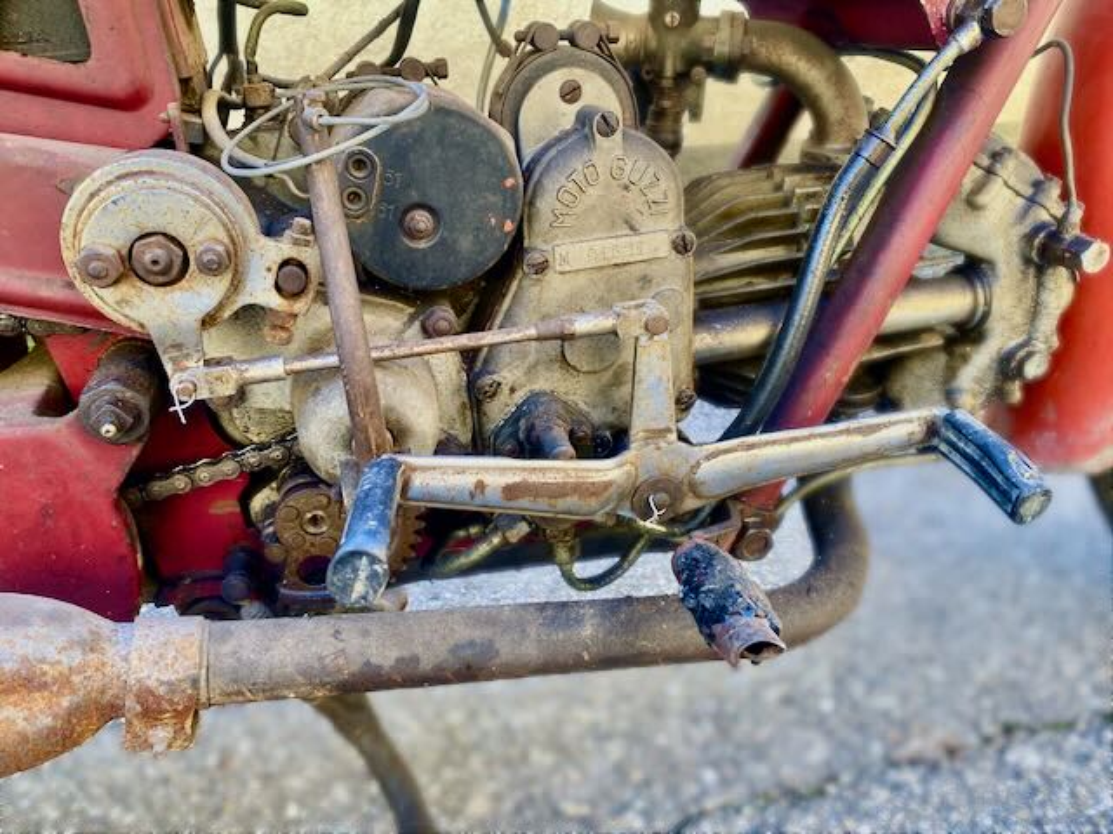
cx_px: 556
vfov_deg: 53.1
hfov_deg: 67.3
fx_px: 836
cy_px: 417
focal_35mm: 26
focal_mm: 4.25
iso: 80
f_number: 1.8
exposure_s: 1/121
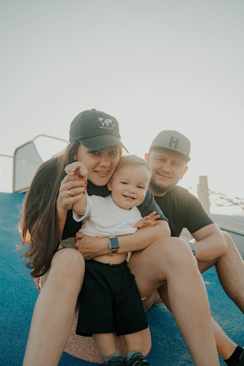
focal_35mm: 34
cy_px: 183
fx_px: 346
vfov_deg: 55.8
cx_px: 122
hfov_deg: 38.9
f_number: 3.5
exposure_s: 1/320
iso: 100
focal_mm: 34
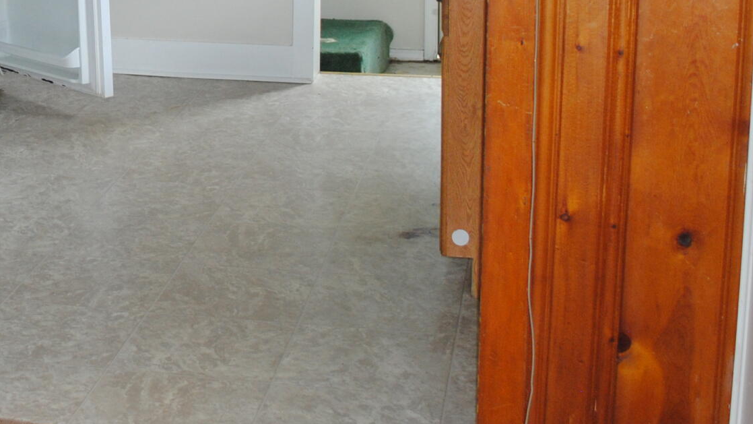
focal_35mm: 76
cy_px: -42
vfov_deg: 15.5
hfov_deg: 26.3
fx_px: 1518
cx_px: -15
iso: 400
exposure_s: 1/60
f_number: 4
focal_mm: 18
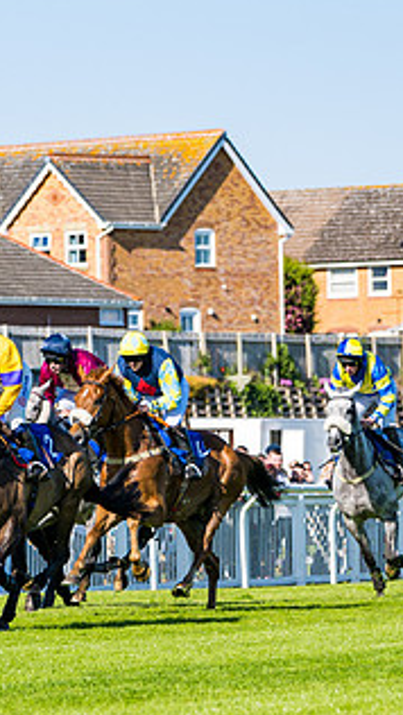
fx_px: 6300
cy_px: 580
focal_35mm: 332
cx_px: -282
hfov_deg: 3.6
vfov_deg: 6.5
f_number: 4
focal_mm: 110
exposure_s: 1/1600
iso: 100
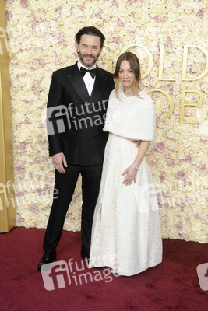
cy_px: 156
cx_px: 104
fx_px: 433
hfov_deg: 27.0
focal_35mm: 50
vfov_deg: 39.6
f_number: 13
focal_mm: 50
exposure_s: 1/250
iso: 1000
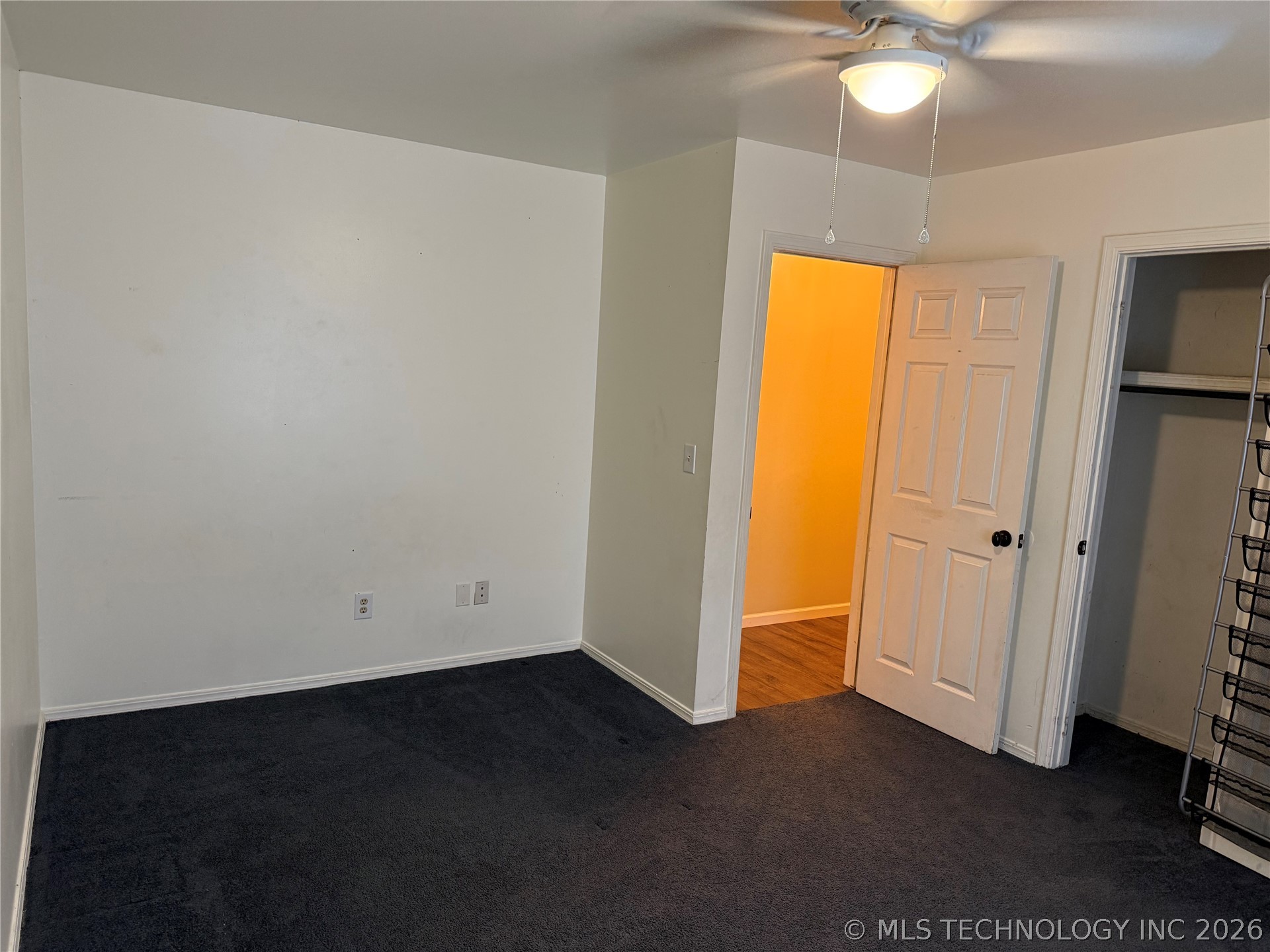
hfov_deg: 71.6
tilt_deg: -8.2
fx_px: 881
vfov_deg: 56.8
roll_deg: -3.5
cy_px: 476
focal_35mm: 24
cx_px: 635
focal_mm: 6.76
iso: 320
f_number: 1.78
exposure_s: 1/60
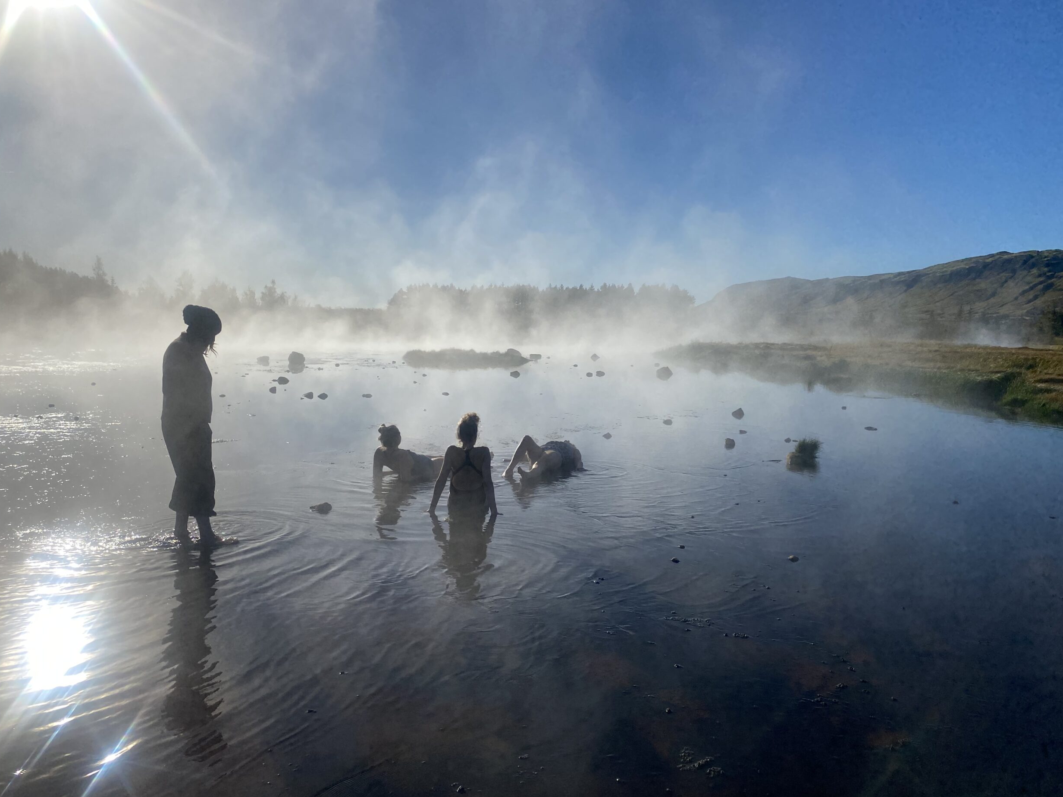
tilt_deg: -7.7
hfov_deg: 65.3
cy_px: 393
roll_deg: -0.7
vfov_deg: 51.4
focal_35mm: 27
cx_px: 525
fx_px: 829
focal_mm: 4.25
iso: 32
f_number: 1.8
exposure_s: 1/11494
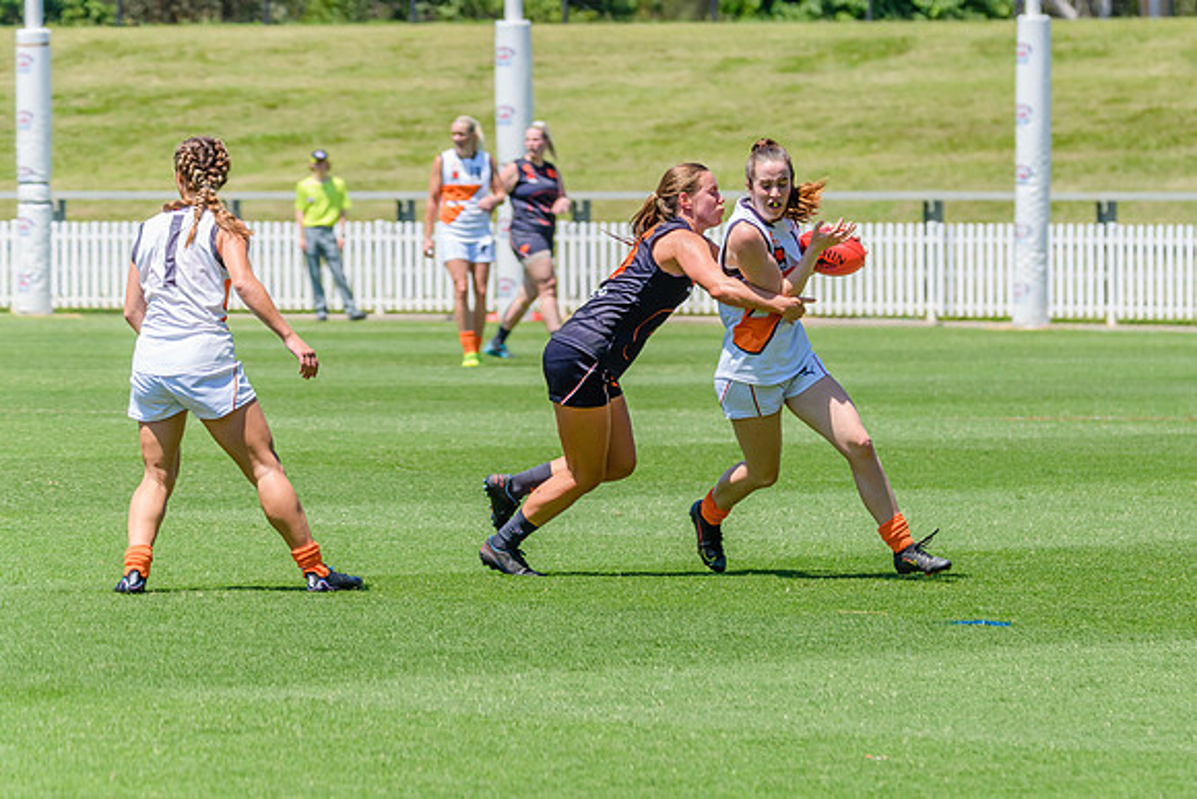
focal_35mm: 347
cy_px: 352
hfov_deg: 5.9
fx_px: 11550
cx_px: 843
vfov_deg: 4.0
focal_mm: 240
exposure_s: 1/2000
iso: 800
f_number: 8
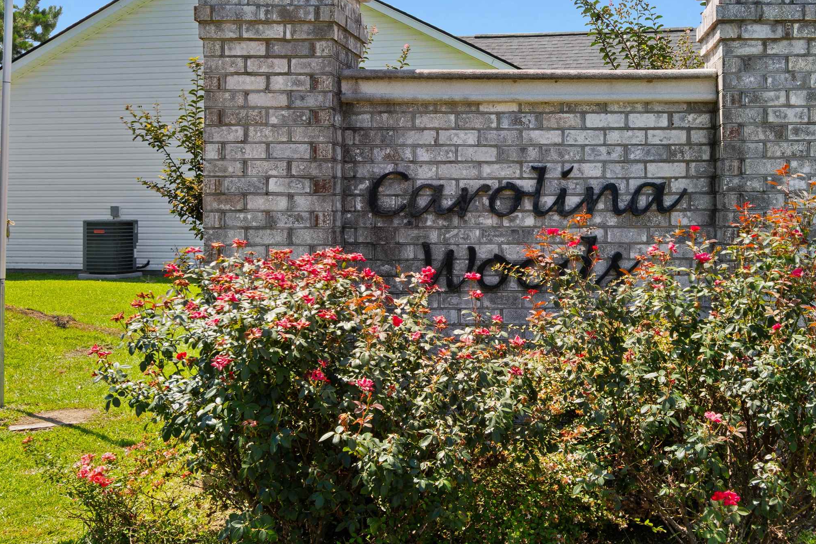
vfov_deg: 29.1
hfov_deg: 42.1
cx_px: 550
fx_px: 1043
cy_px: 199
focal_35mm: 46
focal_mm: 20
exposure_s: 1/200
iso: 100
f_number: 7.1
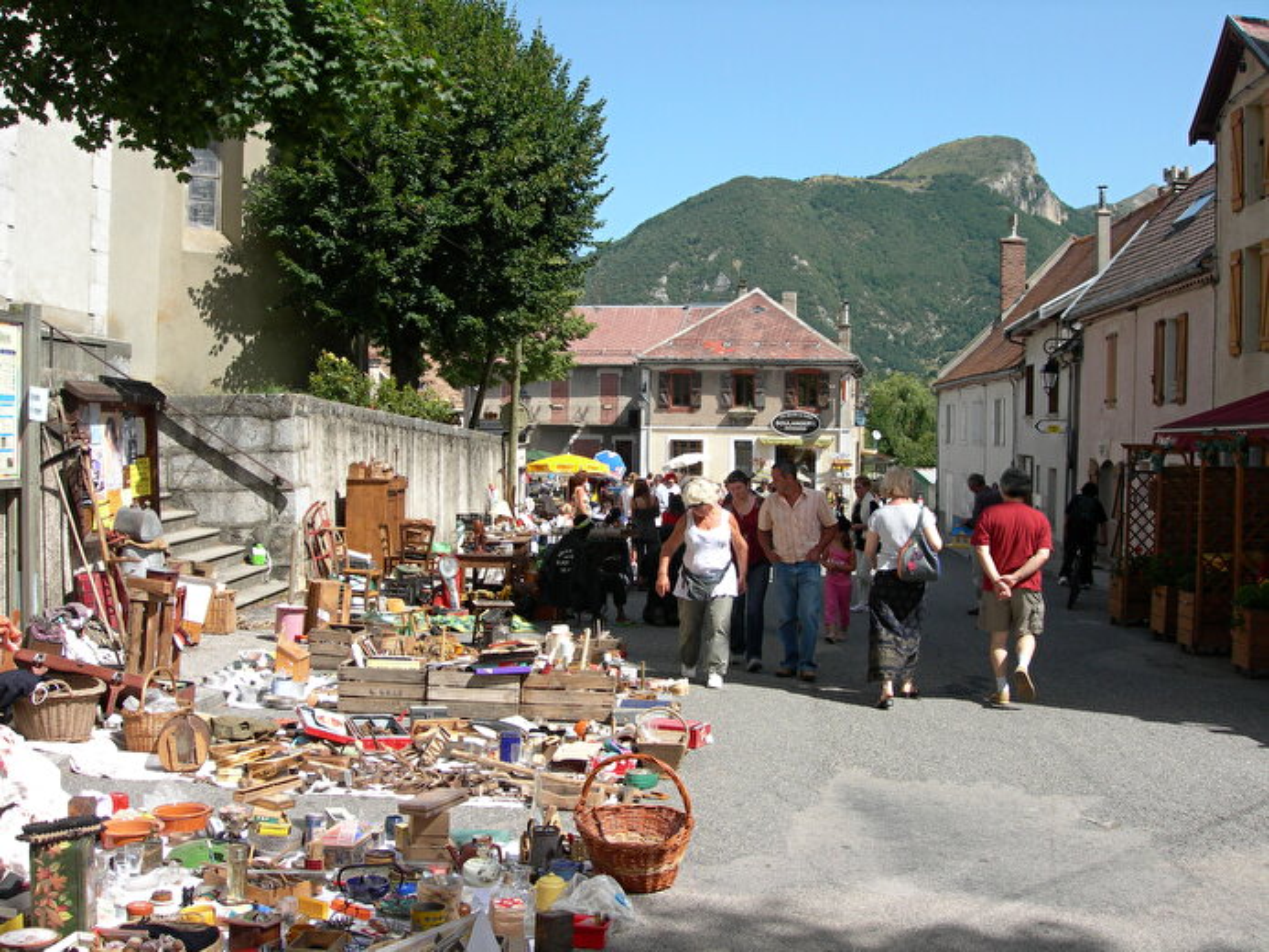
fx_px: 1393
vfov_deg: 37.7
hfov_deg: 49.0
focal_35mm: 38
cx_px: 634
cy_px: 476
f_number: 4.8
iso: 50
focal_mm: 7.8
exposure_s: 1/336
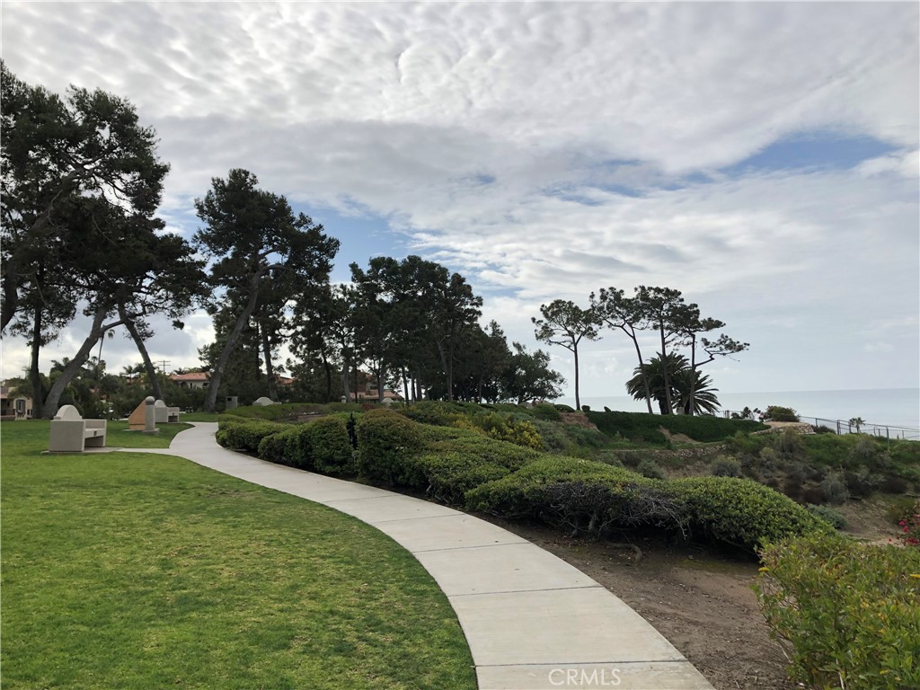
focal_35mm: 28
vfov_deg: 49.7
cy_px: 345
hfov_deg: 63.4
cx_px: 460
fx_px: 744
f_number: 1.8
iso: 20
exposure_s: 1/2088
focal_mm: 3.99
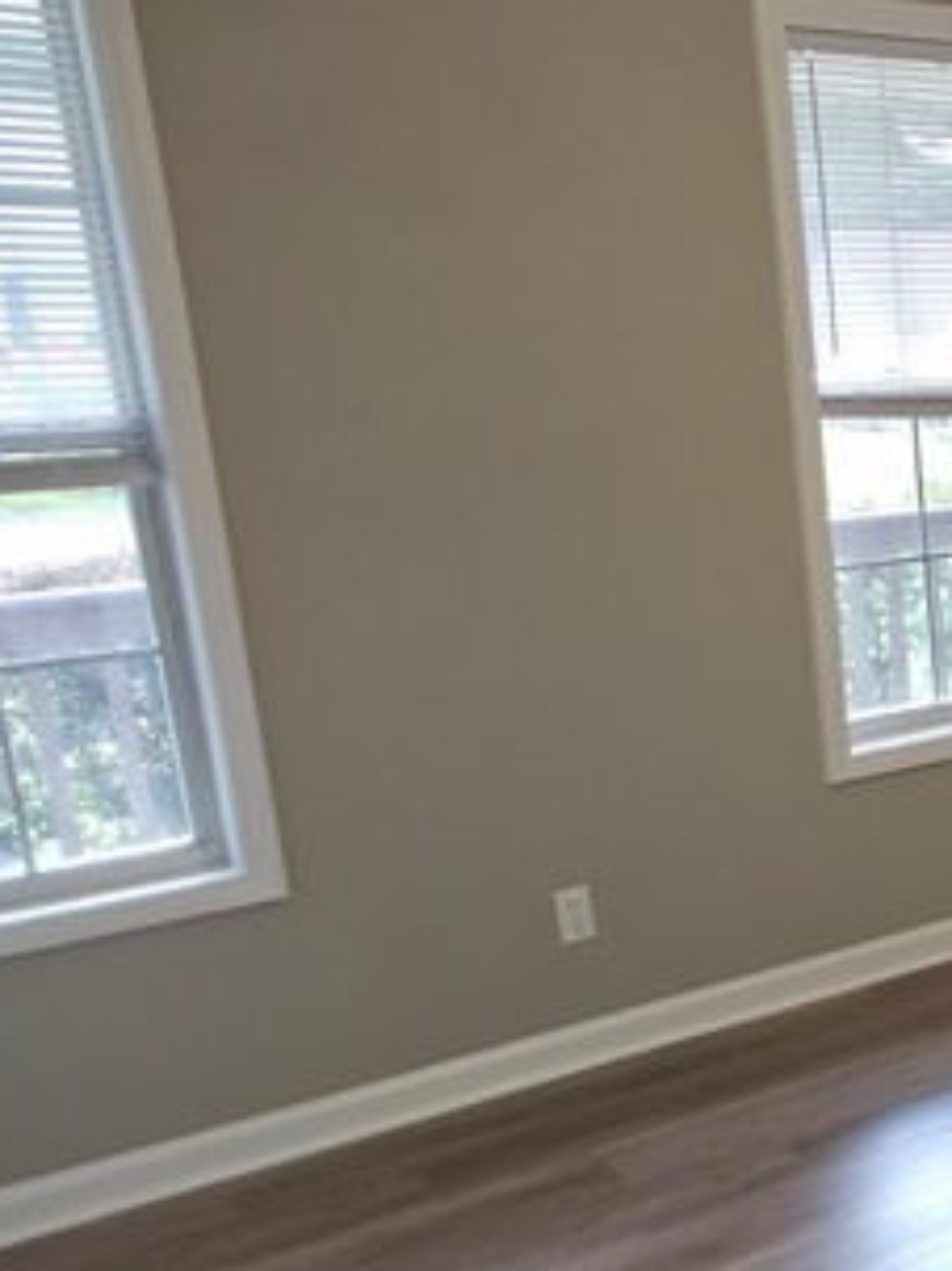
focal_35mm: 44
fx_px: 1615
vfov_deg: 42.8
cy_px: 734
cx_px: 1288
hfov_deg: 26.8
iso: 100
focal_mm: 2.2
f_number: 1.9
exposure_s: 1/60
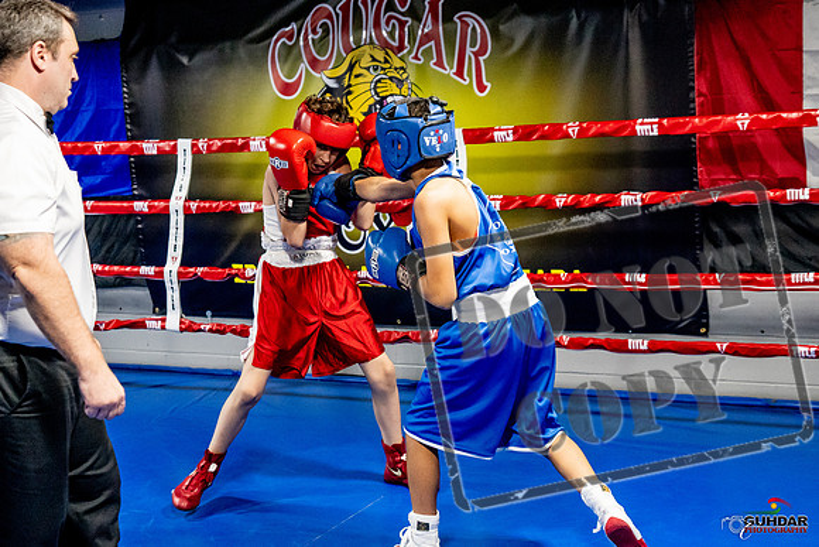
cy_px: 274
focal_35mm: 58
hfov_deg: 34.5
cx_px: 410
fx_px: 1318
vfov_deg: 23.4
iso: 5000
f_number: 2.8
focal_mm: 35
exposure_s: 1/800
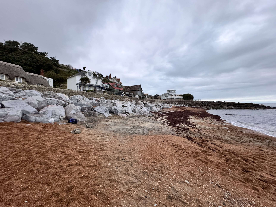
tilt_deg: -0.6
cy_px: 104
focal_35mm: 14
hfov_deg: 102.1
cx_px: 138
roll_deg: +2.4
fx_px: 112
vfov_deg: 85.7
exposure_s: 1/99
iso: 250
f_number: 2.2
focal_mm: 2.22
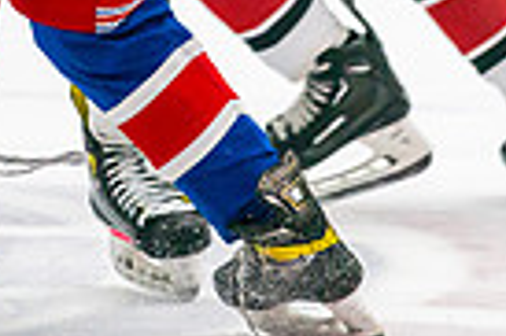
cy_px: -330
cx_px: -78
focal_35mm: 848
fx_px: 11905
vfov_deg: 1.6
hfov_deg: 2.4
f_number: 2.8
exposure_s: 1/1250
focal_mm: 200
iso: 3200
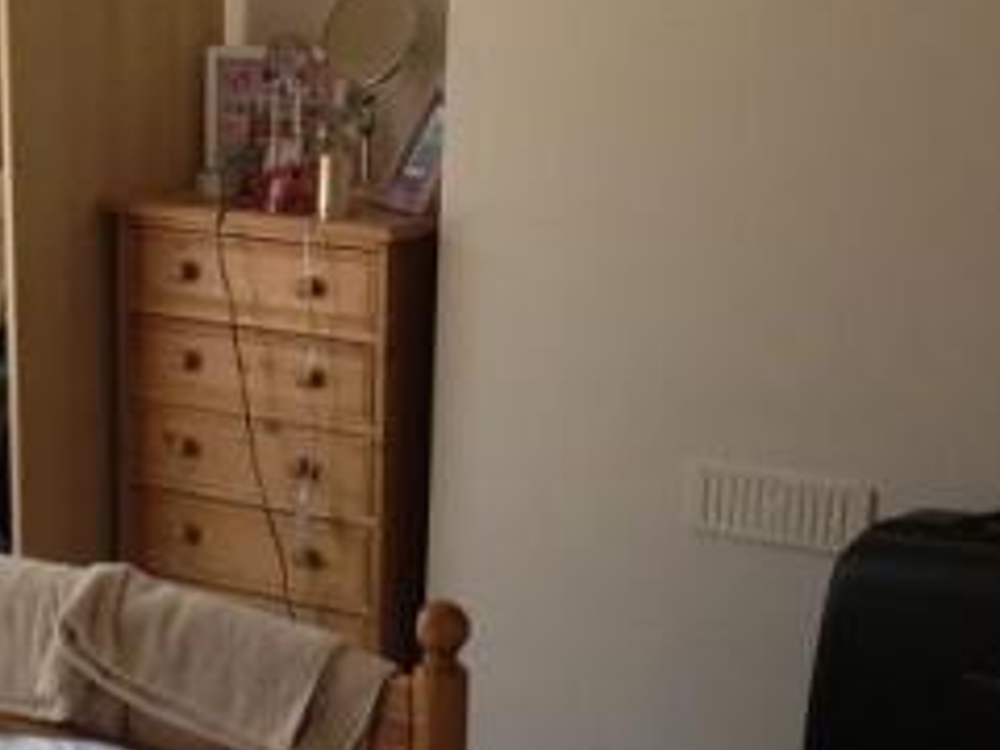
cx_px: 310
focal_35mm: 85
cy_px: 423
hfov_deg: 22.9
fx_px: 2456
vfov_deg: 17.4
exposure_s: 1/120
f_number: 2.4
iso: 64
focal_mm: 4.28
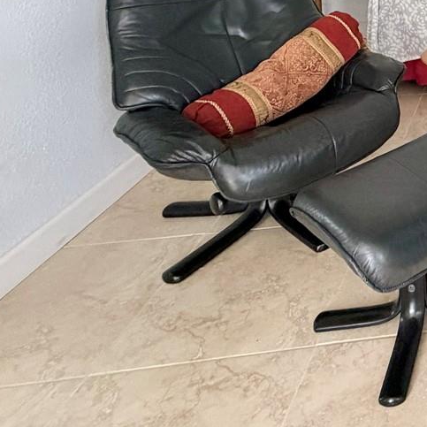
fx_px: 572
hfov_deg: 28.9
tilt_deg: -6.7
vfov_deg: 33.8
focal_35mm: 41
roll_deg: -0.4
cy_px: -74
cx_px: 615
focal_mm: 2.22
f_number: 2.2
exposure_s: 1/109
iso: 320
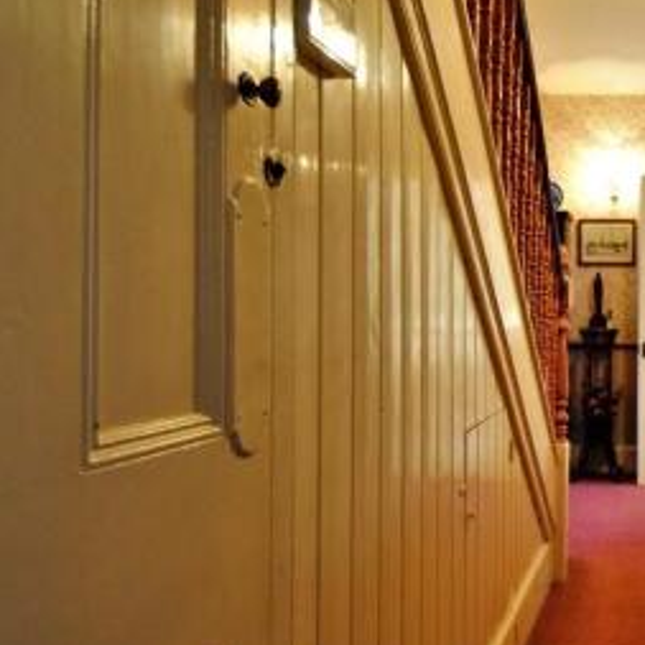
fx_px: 696
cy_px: 340
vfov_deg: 49.7
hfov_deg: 42.0
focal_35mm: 33
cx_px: 667
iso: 800
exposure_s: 1/30
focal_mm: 10
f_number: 3.5
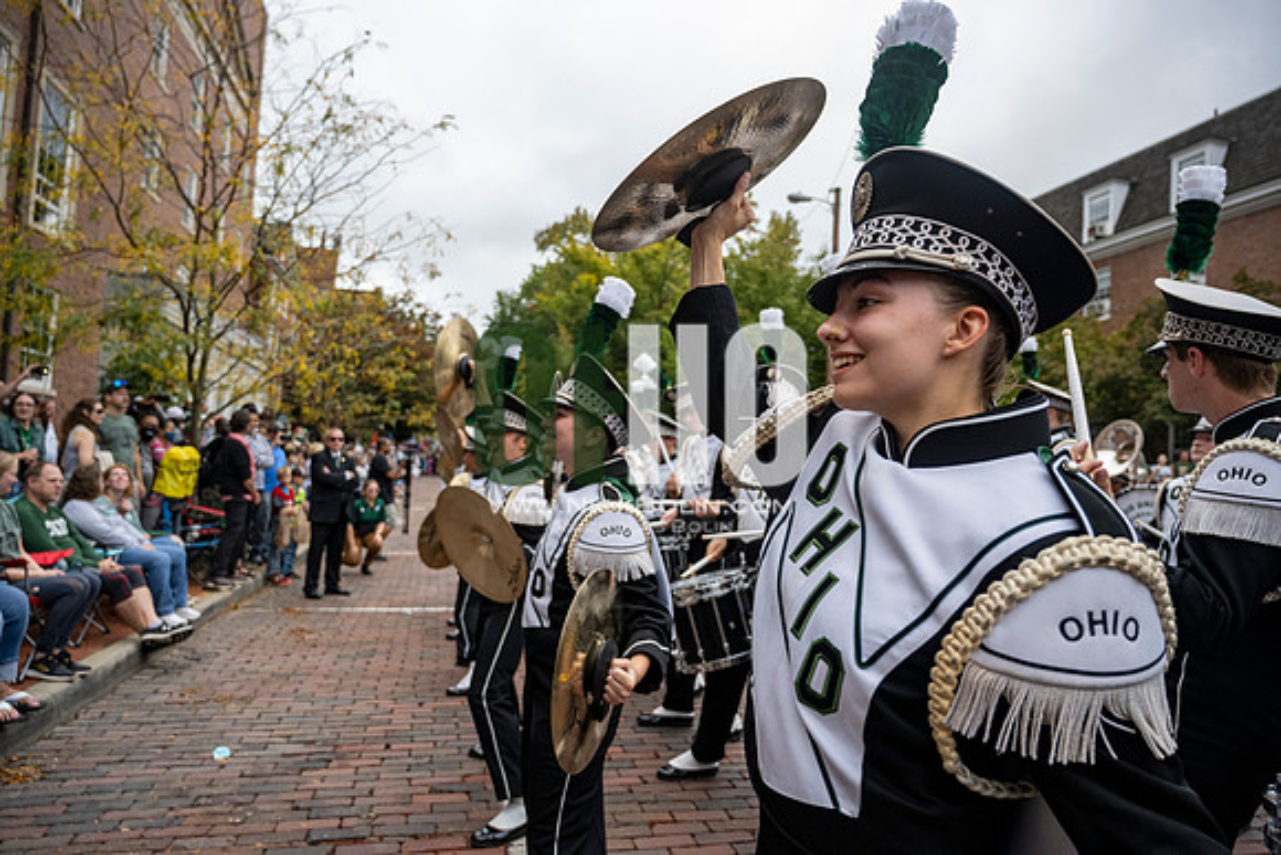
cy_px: 428
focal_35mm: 24
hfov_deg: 73.7
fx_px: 854
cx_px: 640
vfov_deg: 53.2
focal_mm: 24
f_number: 4
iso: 640
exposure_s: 1/1600
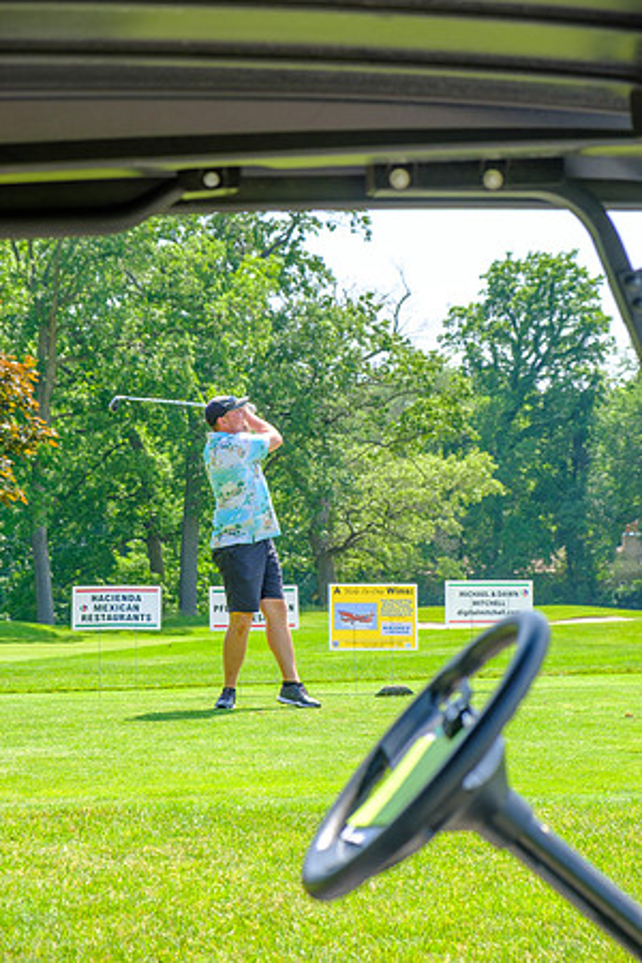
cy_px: 482
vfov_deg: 24.5
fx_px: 2220
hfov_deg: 16.5
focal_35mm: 83
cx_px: 321
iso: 200
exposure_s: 1/320
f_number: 5.6
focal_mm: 55
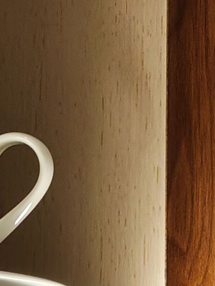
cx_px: -13
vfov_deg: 4.0
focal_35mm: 491
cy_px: 98
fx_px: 4066
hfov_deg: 3.0
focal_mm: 13.3
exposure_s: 1/33.3
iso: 195
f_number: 2.55
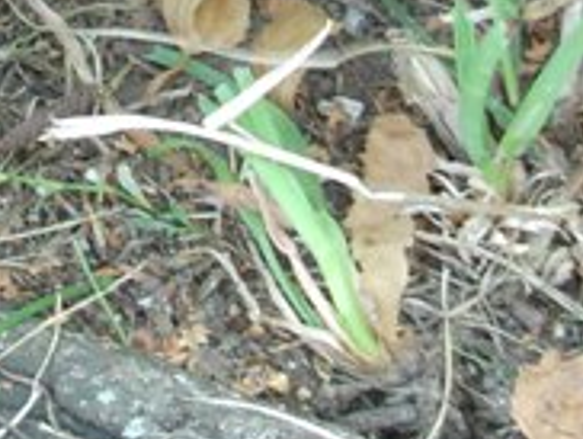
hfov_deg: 11.7
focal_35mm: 167
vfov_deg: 8.6
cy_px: -301
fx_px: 2816
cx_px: 74
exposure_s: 1/16.4
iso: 79
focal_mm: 6.3
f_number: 2.9
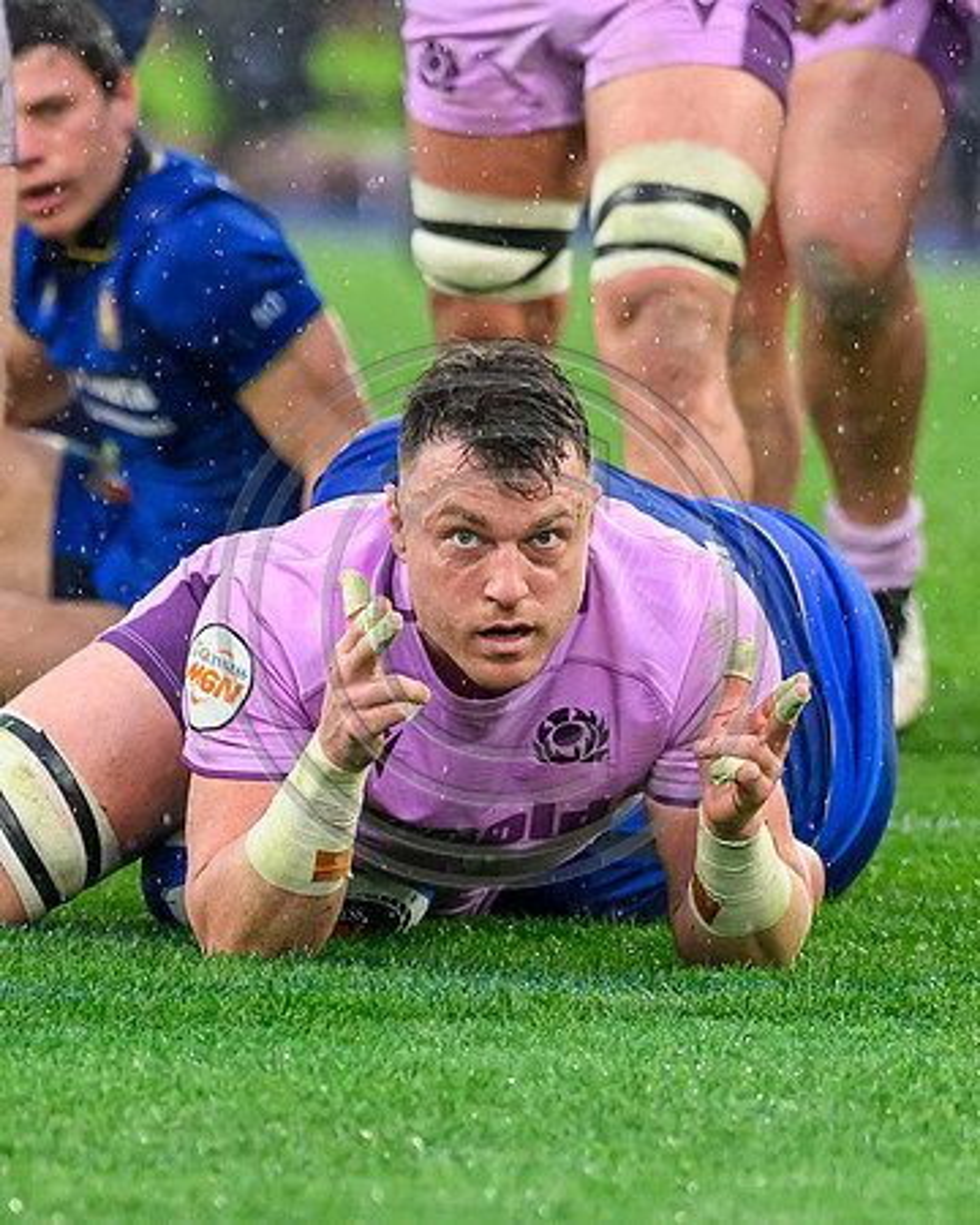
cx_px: 681
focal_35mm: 681
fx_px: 24680
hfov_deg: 2.3
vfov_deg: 2.8
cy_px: 771
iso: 2000
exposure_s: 1/1250
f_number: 3.2
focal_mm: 200
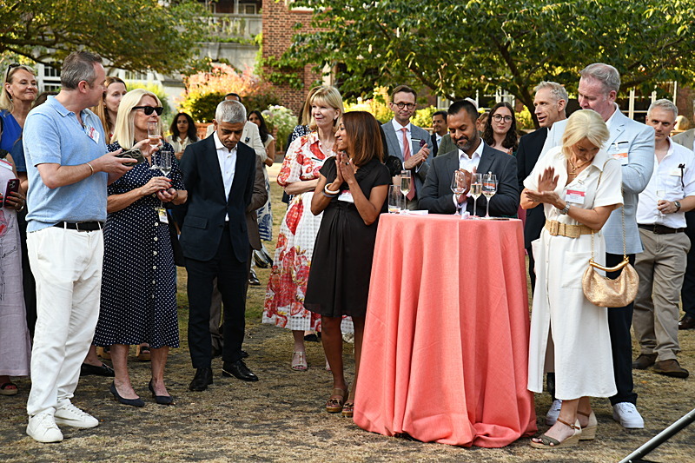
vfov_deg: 16.1
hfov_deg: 23.9
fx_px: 1641
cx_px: 348
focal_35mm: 85
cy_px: 232
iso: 400
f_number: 6.3
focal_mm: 85
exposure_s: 1/60
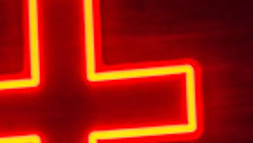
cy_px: 393
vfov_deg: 5.9
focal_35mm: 195
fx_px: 1309
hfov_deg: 11.0
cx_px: 22
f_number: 2.4
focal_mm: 58
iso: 1000
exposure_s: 1/250
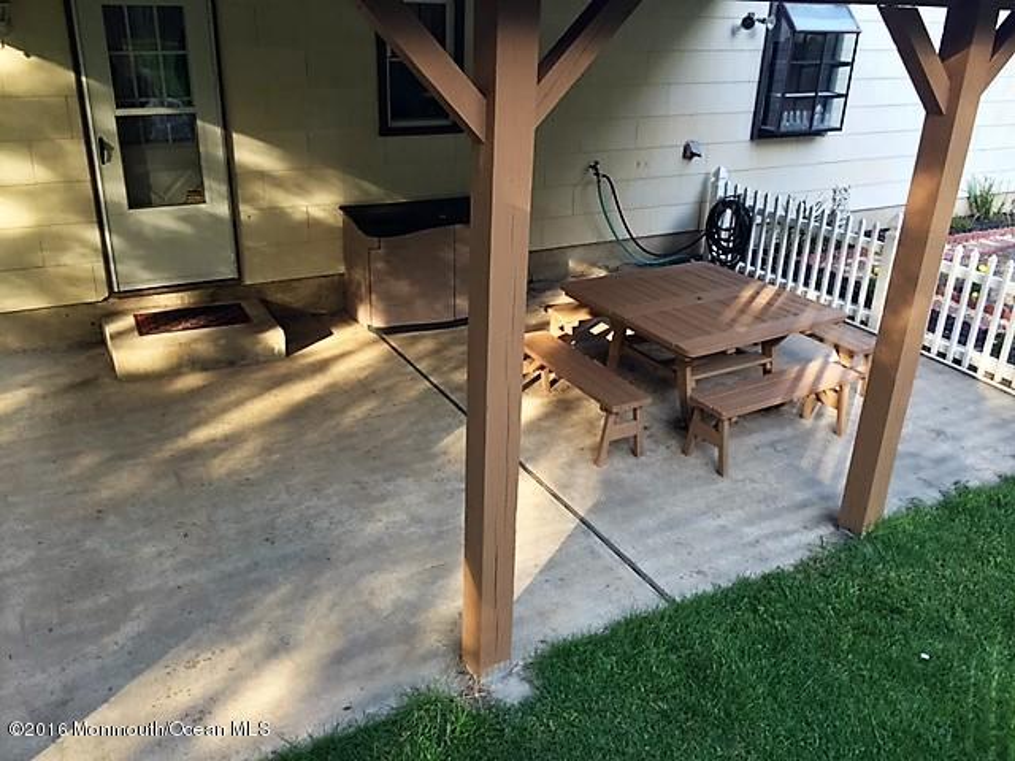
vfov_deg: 48.2
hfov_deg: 61.7
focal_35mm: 29
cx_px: 508
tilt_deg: -23.3
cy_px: 380
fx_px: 850
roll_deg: -3.0
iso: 32
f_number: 2.2
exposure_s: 1/60
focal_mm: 4.15
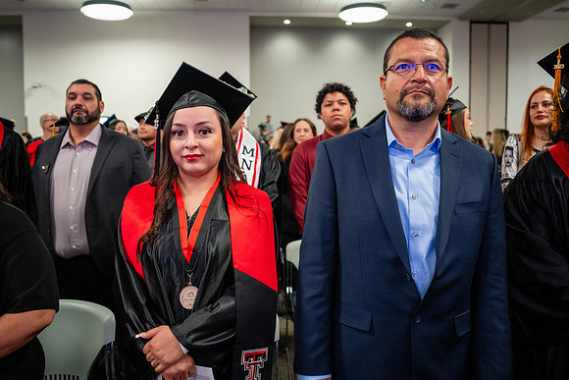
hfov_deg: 63.7
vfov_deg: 45.0
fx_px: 458
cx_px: 282
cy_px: 184
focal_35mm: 29
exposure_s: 1/160
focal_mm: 24
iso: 3200
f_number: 2.8
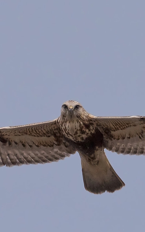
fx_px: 9385
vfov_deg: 1.4
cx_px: 69
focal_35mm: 1483
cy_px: 170
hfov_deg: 0.9
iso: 320
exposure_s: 1/1000
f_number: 6.3
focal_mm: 600
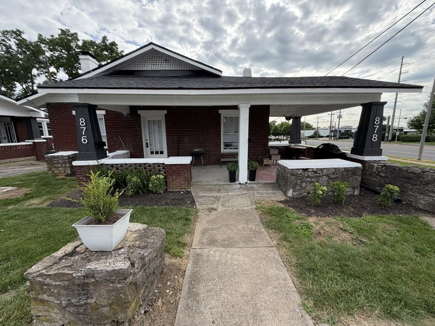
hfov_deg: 102.1
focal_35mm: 14
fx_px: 176
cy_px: 163
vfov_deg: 85.7
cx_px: 218
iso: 40
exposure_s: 1/596
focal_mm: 2.22
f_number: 2.2
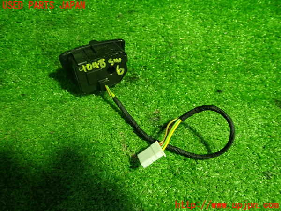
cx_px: 140
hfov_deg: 60.0
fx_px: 244
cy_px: 106
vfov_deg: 46.8
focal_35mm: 30
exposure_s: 1/30
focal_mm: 5.4
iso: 320
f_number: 2.3
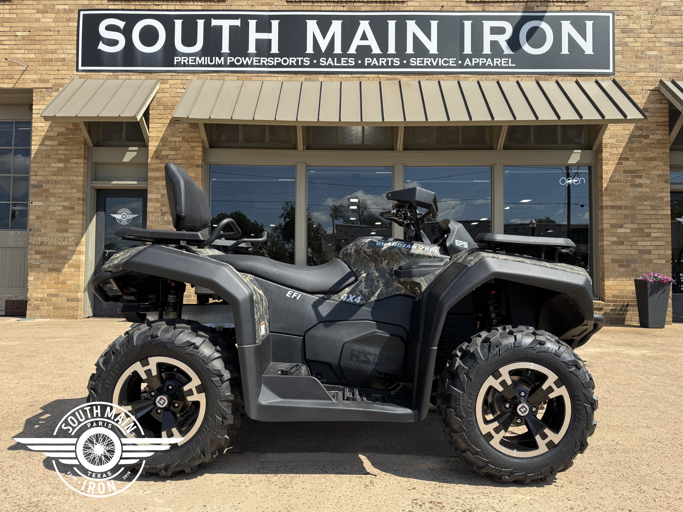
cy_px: 256
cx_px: 342
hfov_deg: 71.6
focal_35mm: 24
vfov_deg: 56.8
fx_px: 474
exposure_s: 1/2506
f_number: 1.78
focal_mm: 6.76
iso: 80
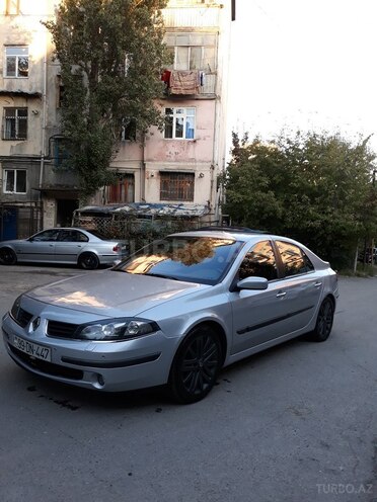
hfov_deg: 51.4
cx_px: 188
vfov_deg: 65.3
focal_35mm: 27
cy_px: 251
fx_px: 392
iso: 50
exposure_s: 1/100
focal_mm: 3.71
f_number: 1.7
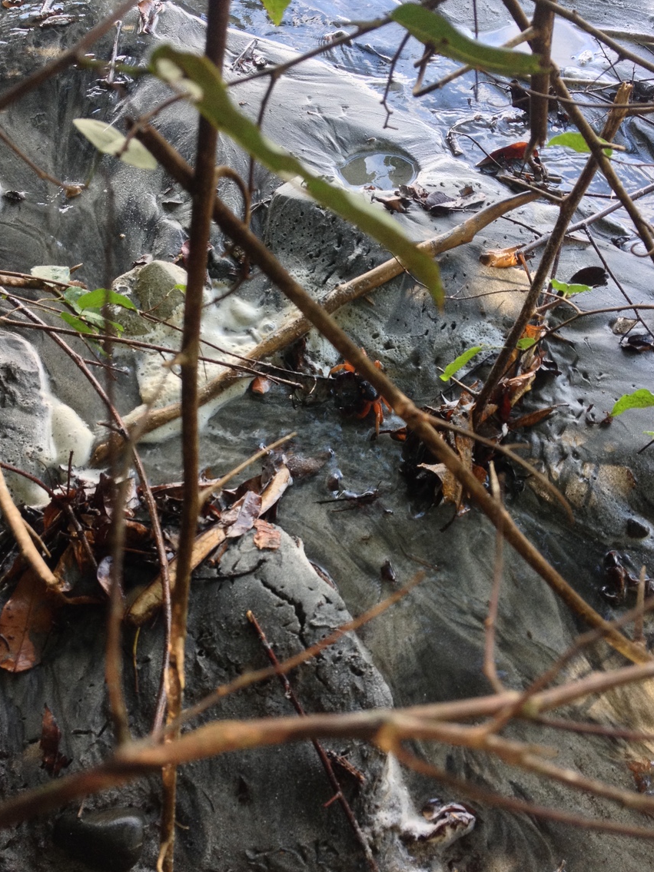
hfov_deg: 38.7
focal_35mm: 37
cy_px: 443
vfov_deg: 50.1
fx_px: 932
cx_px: 332
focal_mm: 4.28
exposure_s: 1/120
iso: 80
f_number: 2.4
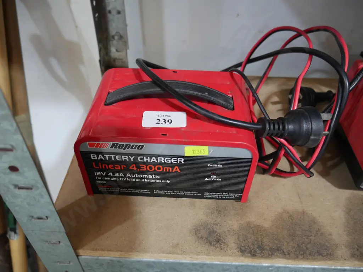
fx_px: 294
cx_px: 182
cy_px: 136
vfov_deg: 49.8
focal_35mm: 28
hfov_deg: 63.4
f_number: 3.5
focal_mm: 14
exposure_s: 1/60
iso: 800
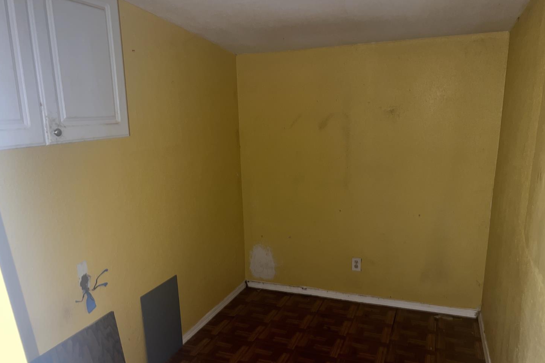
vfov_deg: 46.3
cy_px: 209
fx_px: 424
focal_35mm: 28
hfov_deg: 65.5
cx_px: 267
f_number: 1.5
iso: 40
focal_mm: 5.7
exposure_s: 1/4
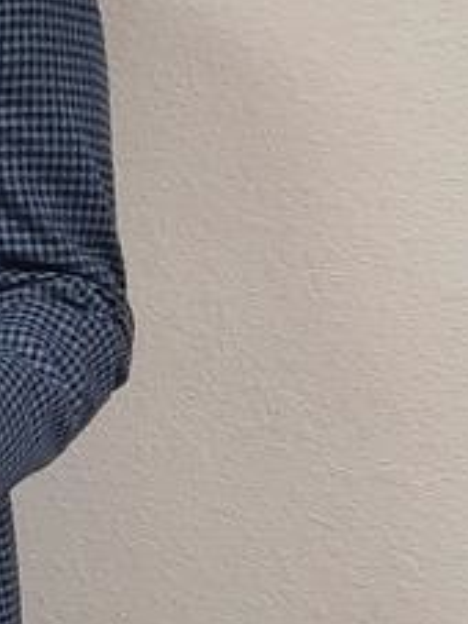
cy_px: 547
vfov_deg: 13.9
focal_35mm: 141
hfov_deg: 9.4
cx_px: -661
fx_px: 2544
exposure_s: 1/60
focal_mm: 4.6
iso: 100
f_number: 2
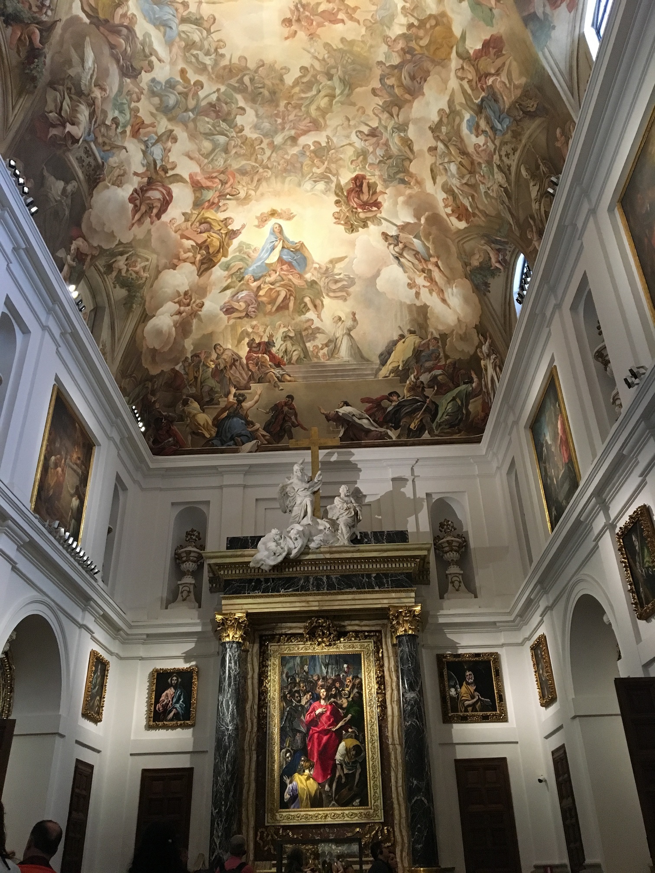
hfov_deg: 48.2
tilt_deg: +31.7
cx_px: 328
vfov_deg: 61.7
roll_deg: +1.6
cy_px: 436
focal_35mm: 29
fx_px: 732
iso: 200
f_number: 2.2
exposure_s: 1/25
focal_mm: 4.15
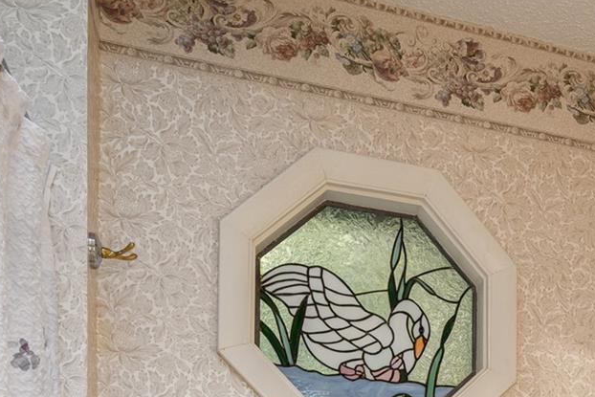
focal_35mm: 56
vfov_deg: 20.3
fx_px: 926
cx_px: 630
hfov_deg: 32.1
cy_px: 615
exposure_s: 1/125
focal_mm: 17
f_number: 7.1
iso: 320
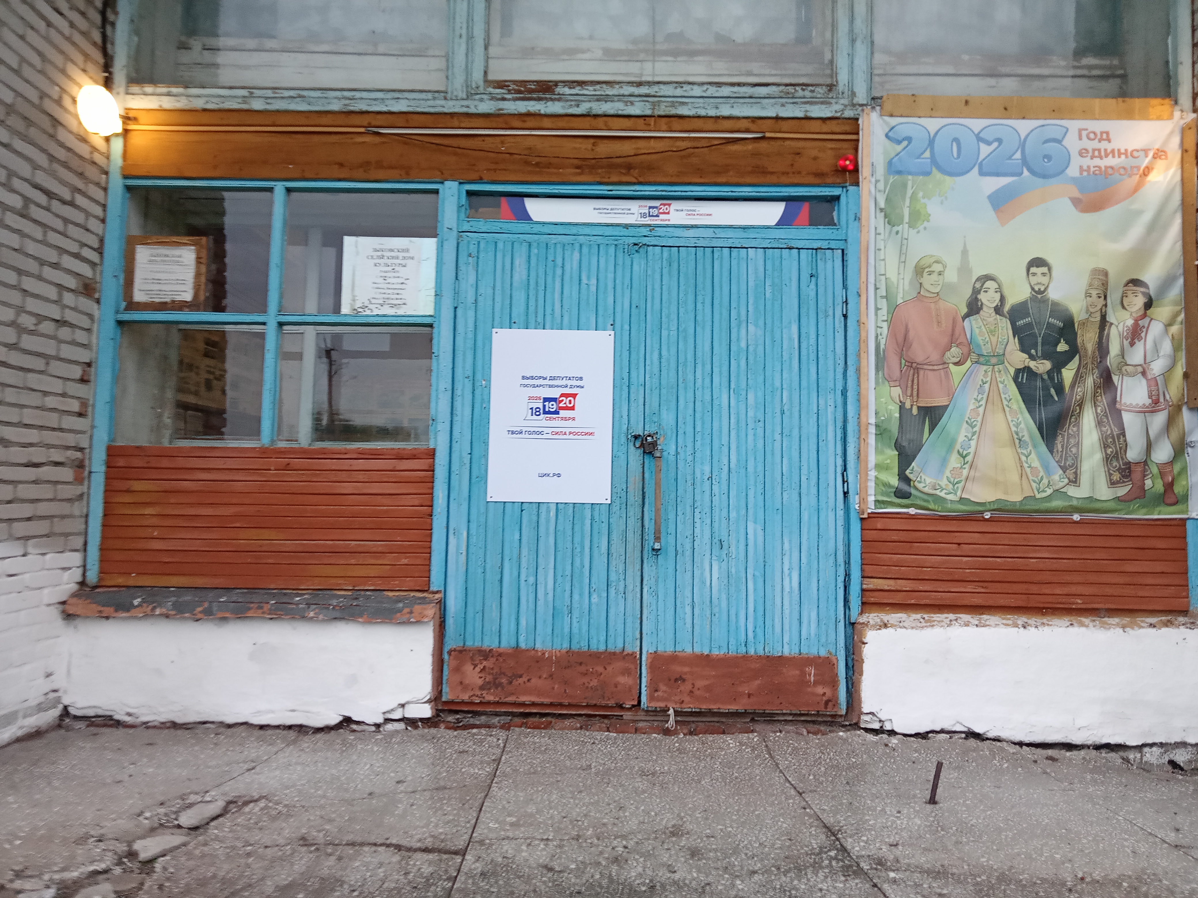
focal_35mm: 28
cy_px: 449
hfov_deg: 63.4
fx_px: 969
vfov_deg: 49.7
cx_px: 599
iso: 279
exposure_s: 1/33.3
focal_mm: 3.65
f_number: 2.2
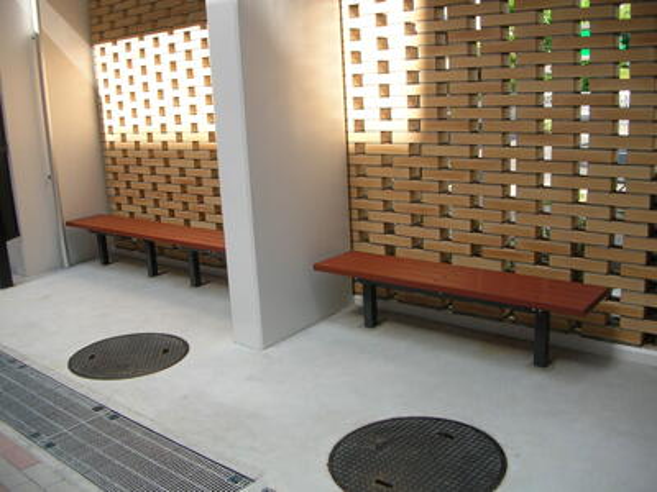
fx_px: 664
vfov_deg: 40.7
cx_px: 328
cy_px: 246
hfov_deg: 52.6
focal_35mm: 35
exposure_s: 1/191
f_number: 2.8
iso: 50
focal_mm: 5.8
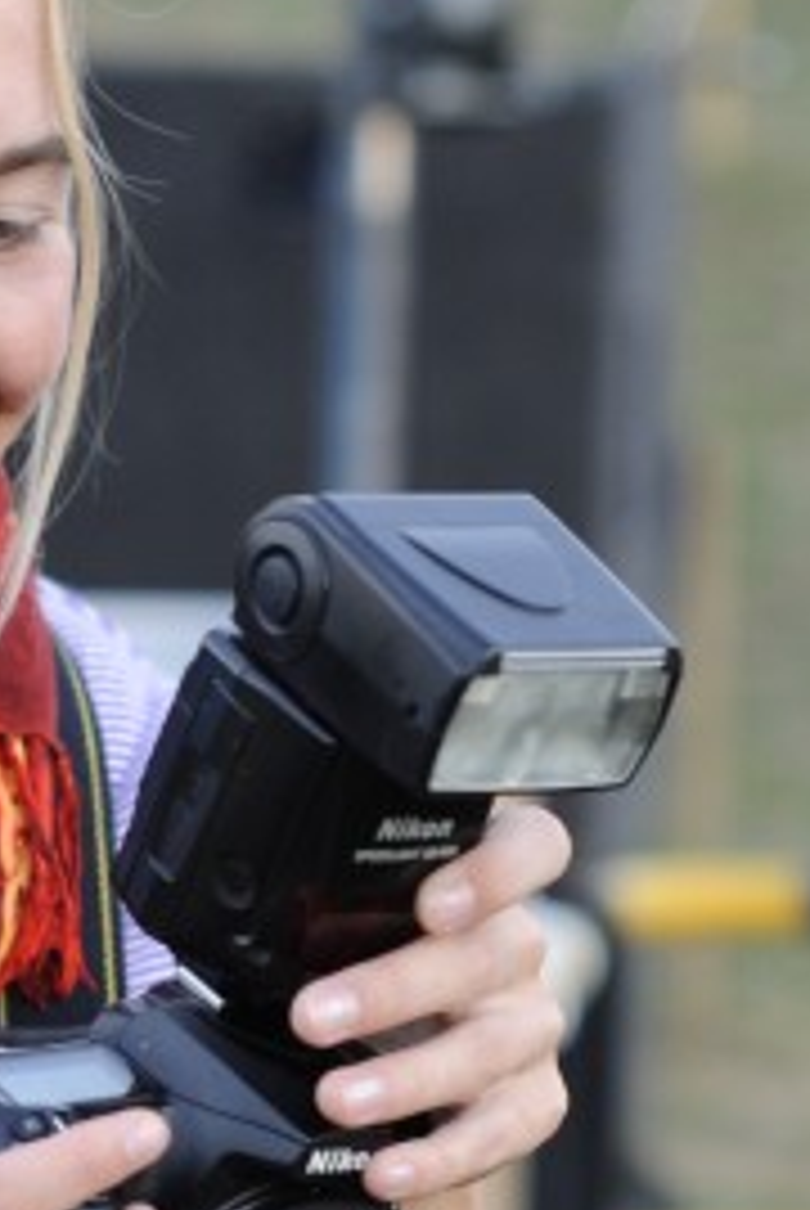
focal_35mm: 130
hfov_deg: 10.4
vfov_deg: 15.7
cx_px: -191
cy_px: 868
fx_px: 4376
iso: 800
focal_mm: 50
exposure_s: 1/125
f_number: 2.8
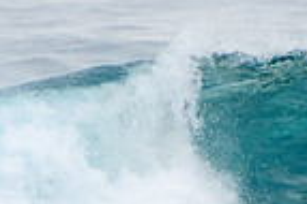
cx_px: 101
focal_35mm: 2236
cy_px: 314
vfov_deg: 0.6
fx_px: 19046
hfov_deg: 0.9
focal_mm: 400
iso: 500
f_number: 5.6
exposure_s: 1/1250
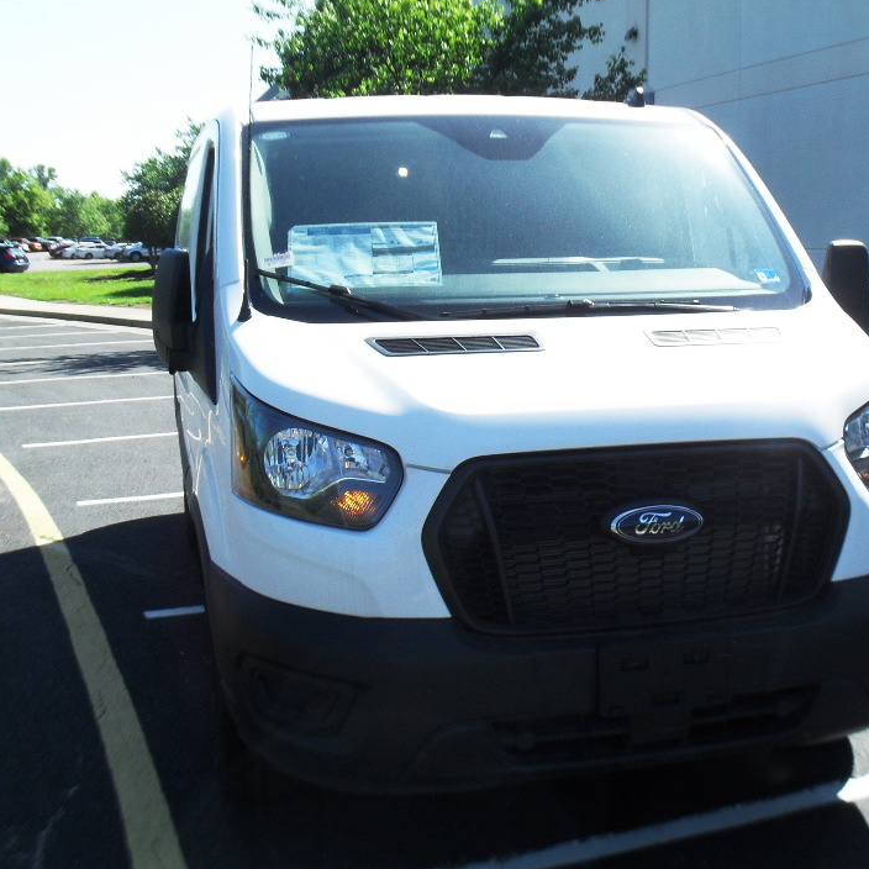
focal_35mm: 45
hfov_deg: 37.2
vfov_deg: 37.5
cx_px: 575
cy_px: 416
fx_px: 1278
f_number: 8.4
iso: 100
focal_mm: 6.3
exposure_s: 1/90
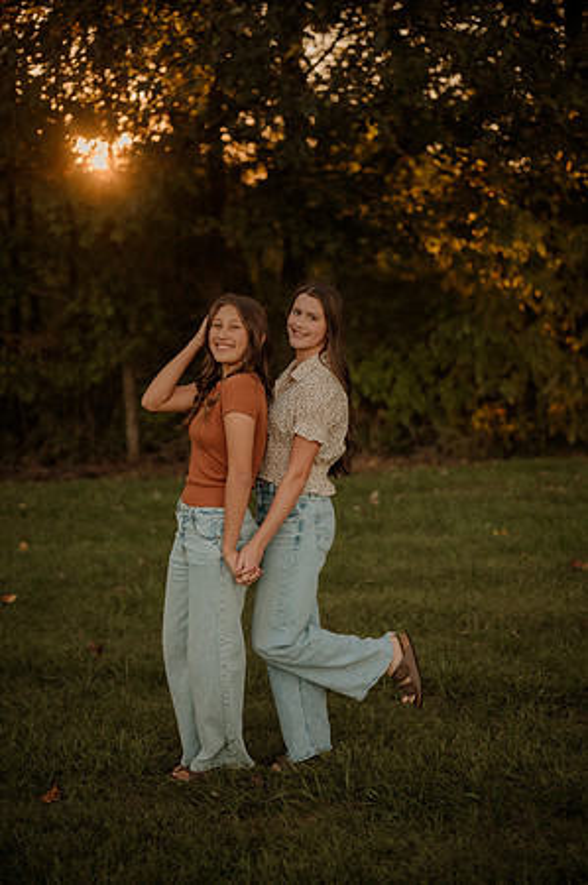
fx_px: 1228
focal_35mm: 50
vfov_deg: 39.6
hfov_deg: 26.9
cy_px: 442
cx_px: 294
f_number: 2
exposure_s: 1/640
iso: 250
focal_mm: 50
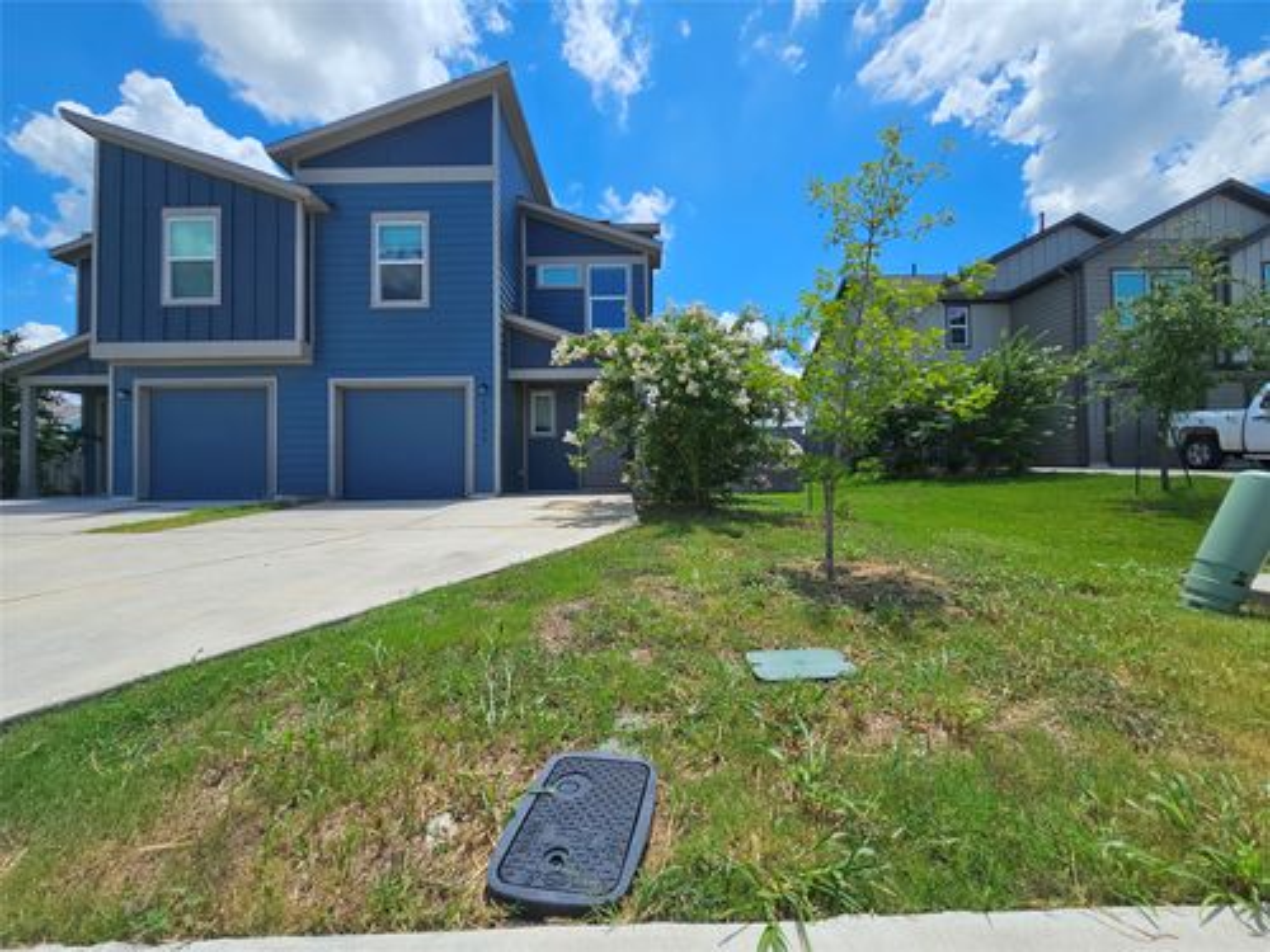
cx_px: 635
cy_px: 476
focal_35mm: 13
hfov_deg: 106.2
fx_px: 477
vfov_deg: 89.9
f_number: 2.2
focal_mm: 2.2
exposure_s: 1/2985
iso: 50
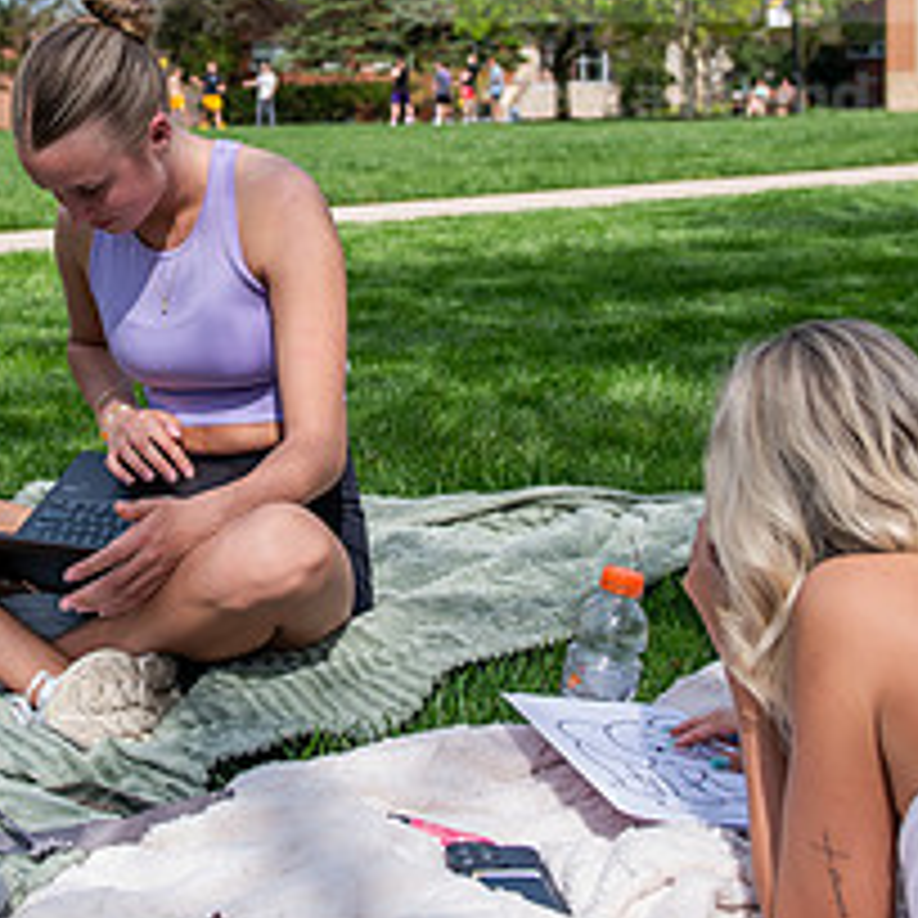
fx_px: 2100
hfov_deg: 24.4
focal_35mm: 70
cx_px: 256
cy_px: 191
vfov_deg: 24.3
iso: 100
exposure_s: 1/1000
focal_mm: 29
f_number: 3.5
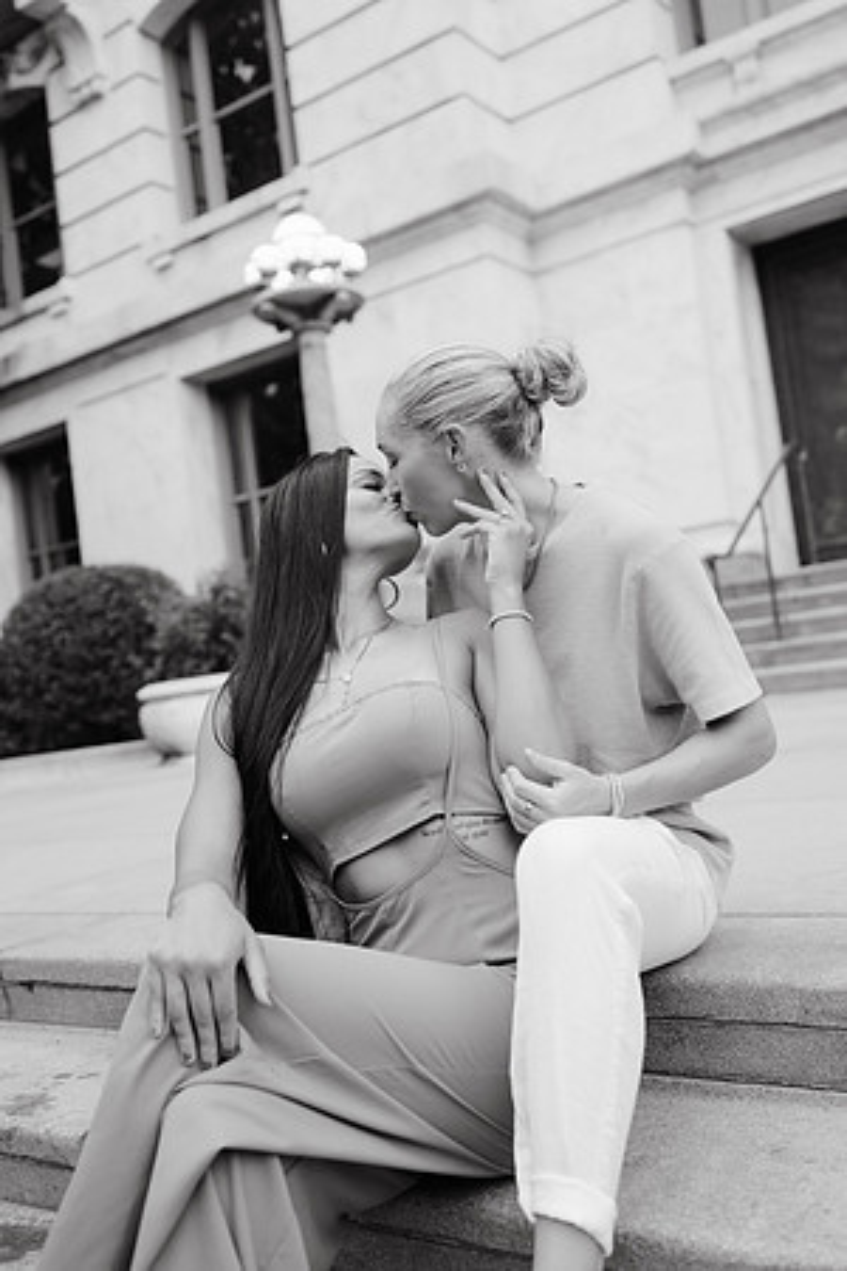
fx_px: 1235
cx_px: 424
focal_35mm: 35
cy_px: 636
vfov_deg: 54.4
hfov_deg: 37.9
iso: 800
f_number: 2.8
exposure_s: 1/640
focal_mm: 35
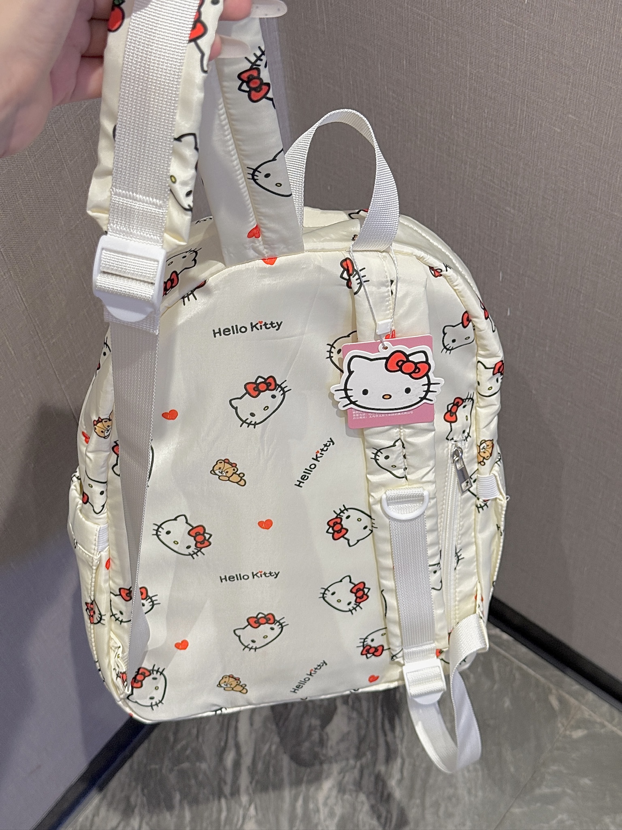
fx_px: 1150
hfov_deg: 30.3
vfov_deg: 39.7
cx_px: 311
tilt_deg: -54.7
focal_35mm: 48
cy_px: 415
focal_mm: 6.76
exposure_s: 1/50
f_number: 1.78
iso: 80
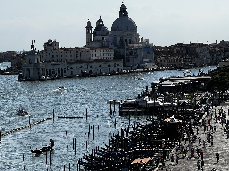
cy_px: 81
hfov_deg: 18.9
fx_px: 688
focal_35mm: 104
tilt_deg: -2.0
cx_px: 85
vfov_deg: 14.2
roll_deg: +2.0
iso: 32
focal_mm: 9
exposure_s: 1/2660
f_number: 2.8
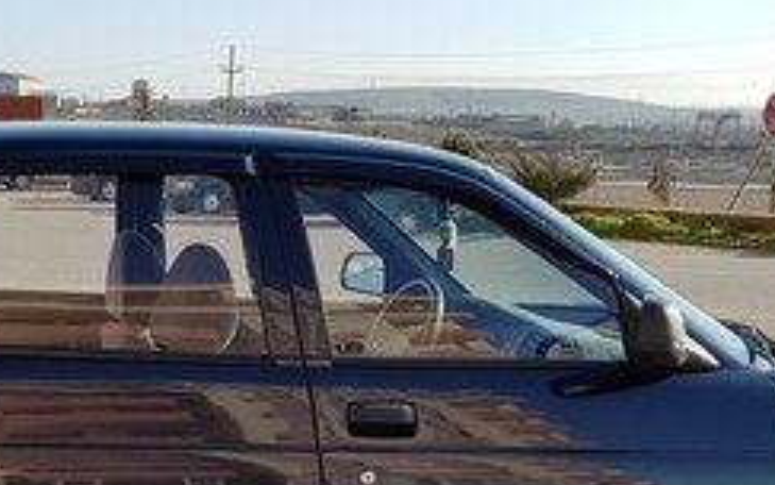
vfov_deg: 16.7
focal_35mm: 75
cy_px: 560
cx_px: 137
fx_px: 1584
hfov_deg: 26.9
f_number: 1.7
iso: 40
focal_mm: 4.2
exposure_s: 1/1664
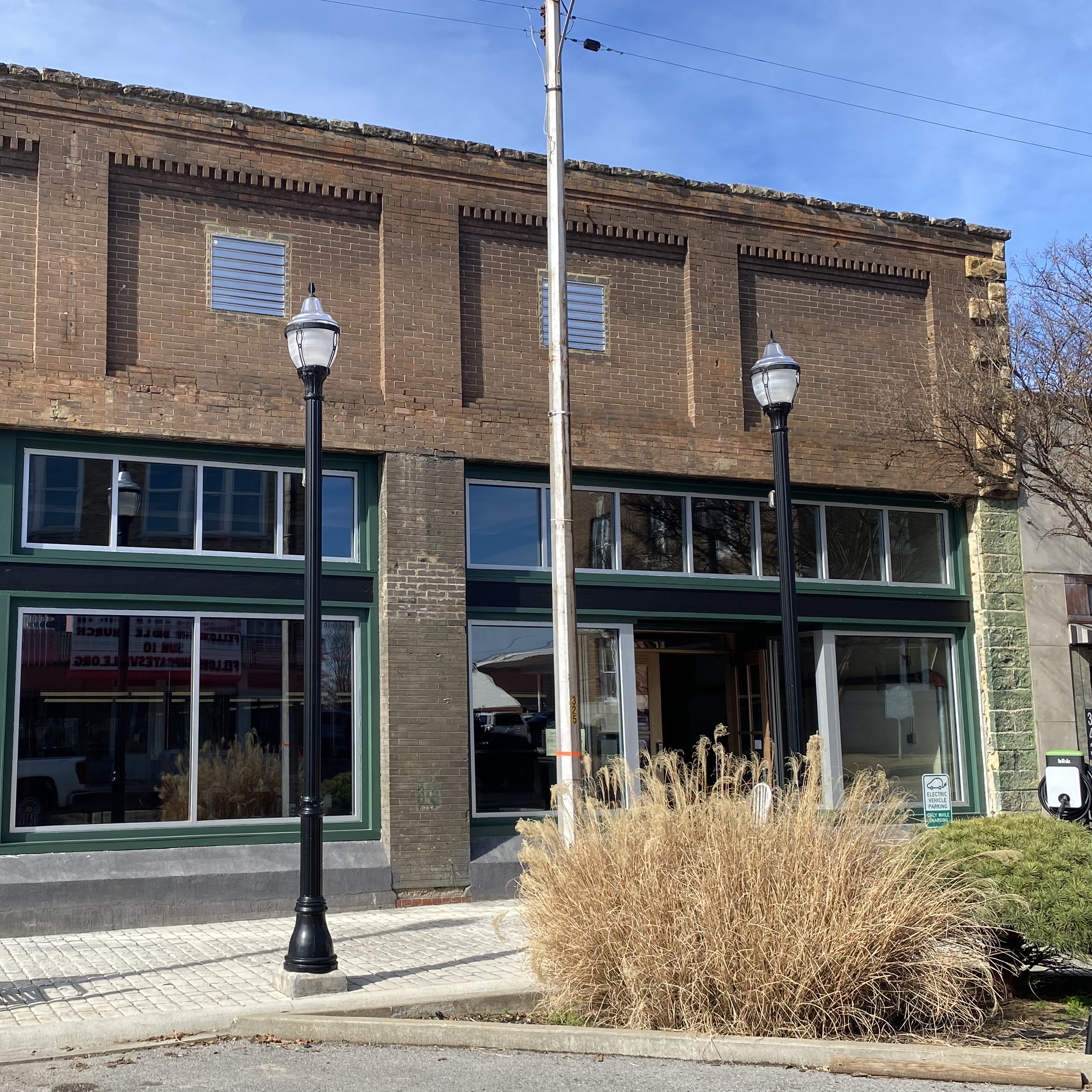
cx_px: 358
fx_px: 1356
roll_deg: +0.0
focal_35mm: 38
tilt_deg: +7.4
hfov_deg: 43.2
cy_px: 537
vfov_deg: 43.9
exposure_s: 1/1565
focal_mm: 4.25
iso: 32
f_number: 1.8
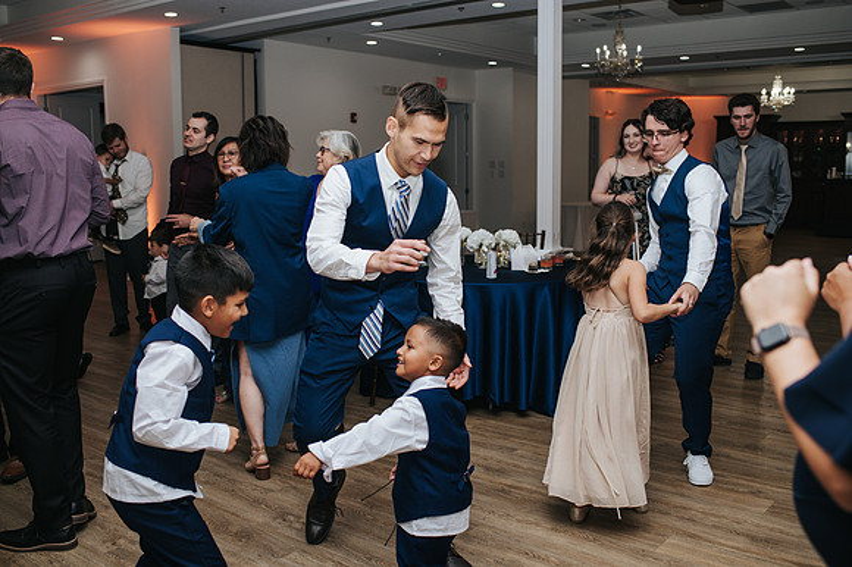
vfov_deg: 37.8
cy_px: 284
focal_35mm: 35
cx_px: 426
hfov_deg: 54.5
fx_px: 828
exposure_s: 1/200
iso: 800
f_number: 3.2
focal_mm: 35
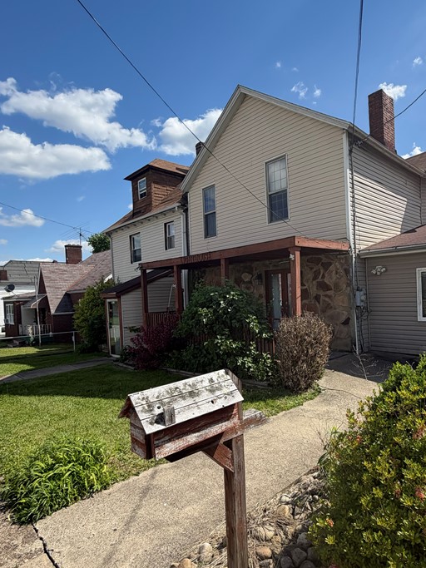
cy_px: 306
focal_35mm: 21
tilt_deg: -1.8
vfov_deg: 78.9
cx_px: 266
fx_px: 345
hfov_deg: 62.5
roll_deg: +2.7
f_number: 2.2
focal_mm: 2.22
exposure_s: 1/841
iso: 25
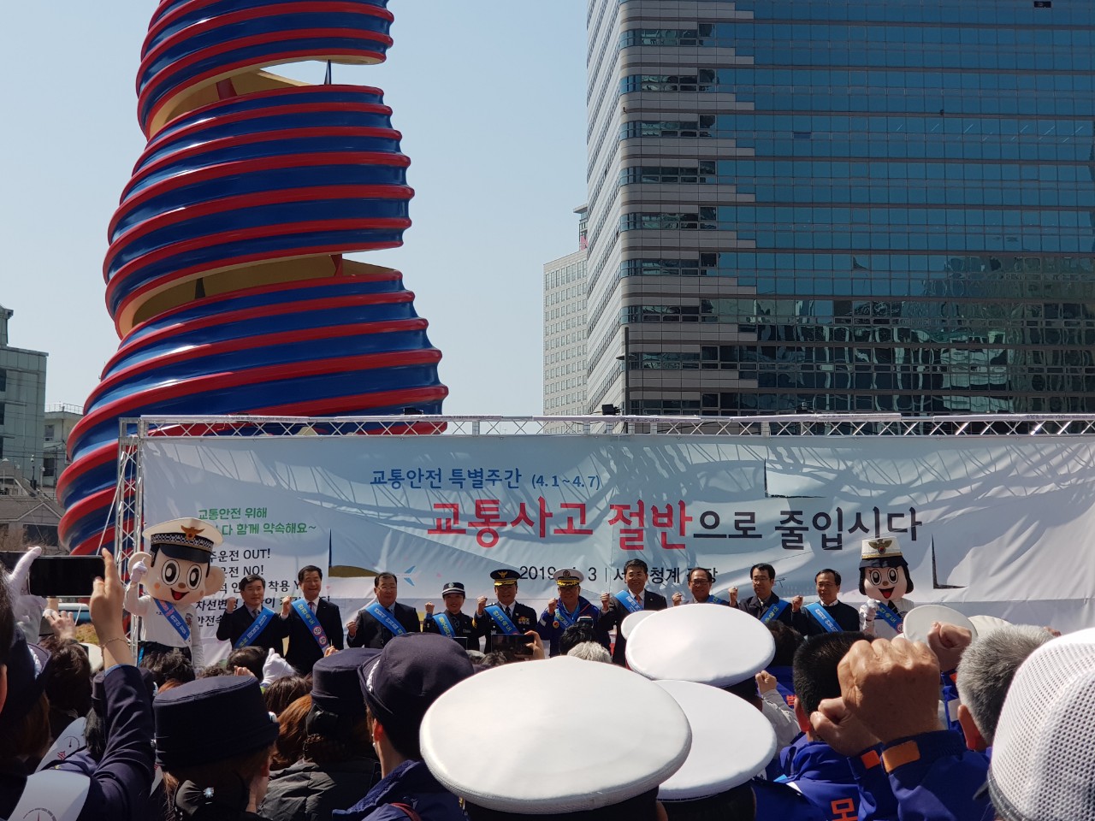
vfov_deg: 28.0
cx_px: 548
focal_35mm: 52
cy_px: 410
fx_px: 1645
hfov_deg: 36.8
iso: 25
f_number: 2.4
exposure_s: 1/1000
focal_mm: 6
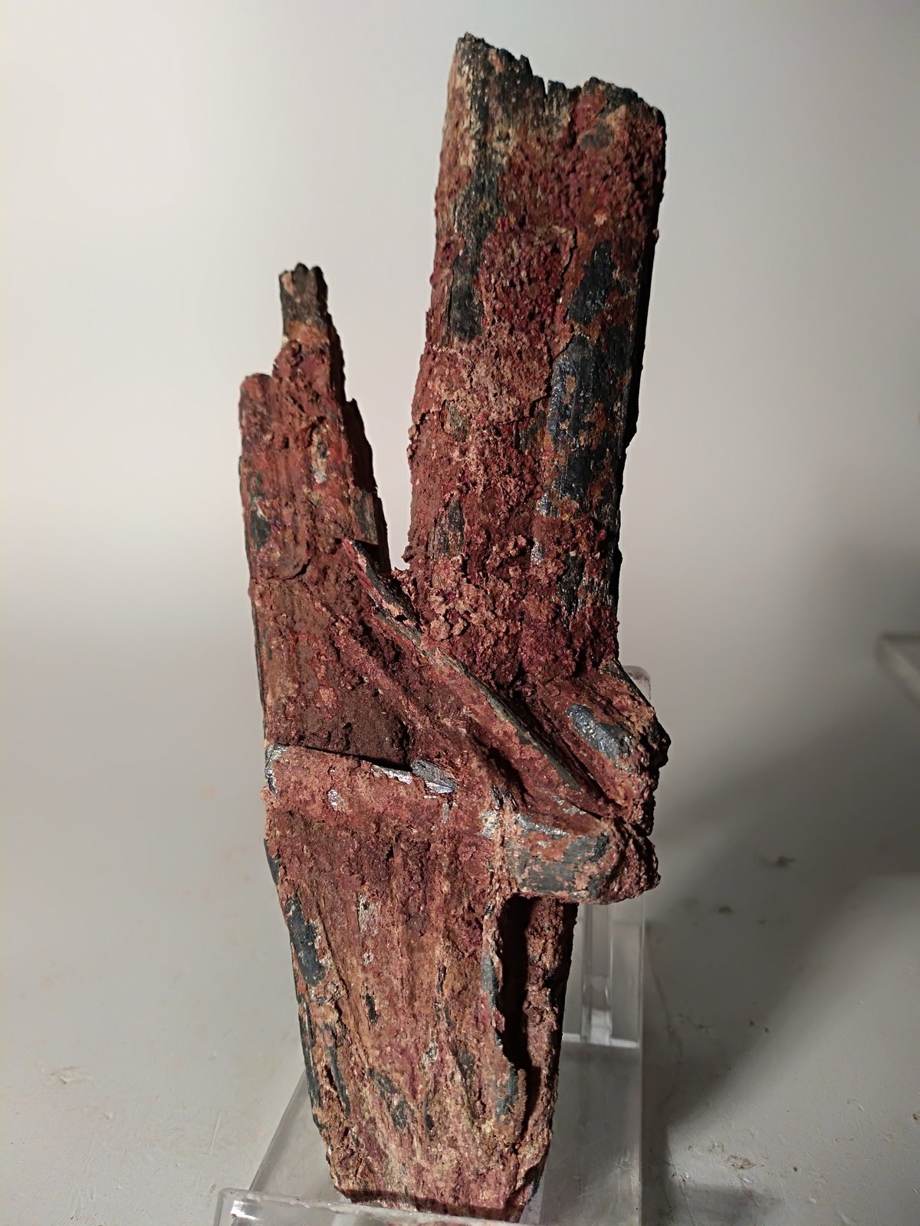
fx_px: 921
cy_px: 613
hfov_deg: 53.1
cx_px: 460
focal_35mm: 26
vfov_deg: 67.3
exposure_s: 1/153
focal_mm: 3.54
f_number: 2
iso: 100
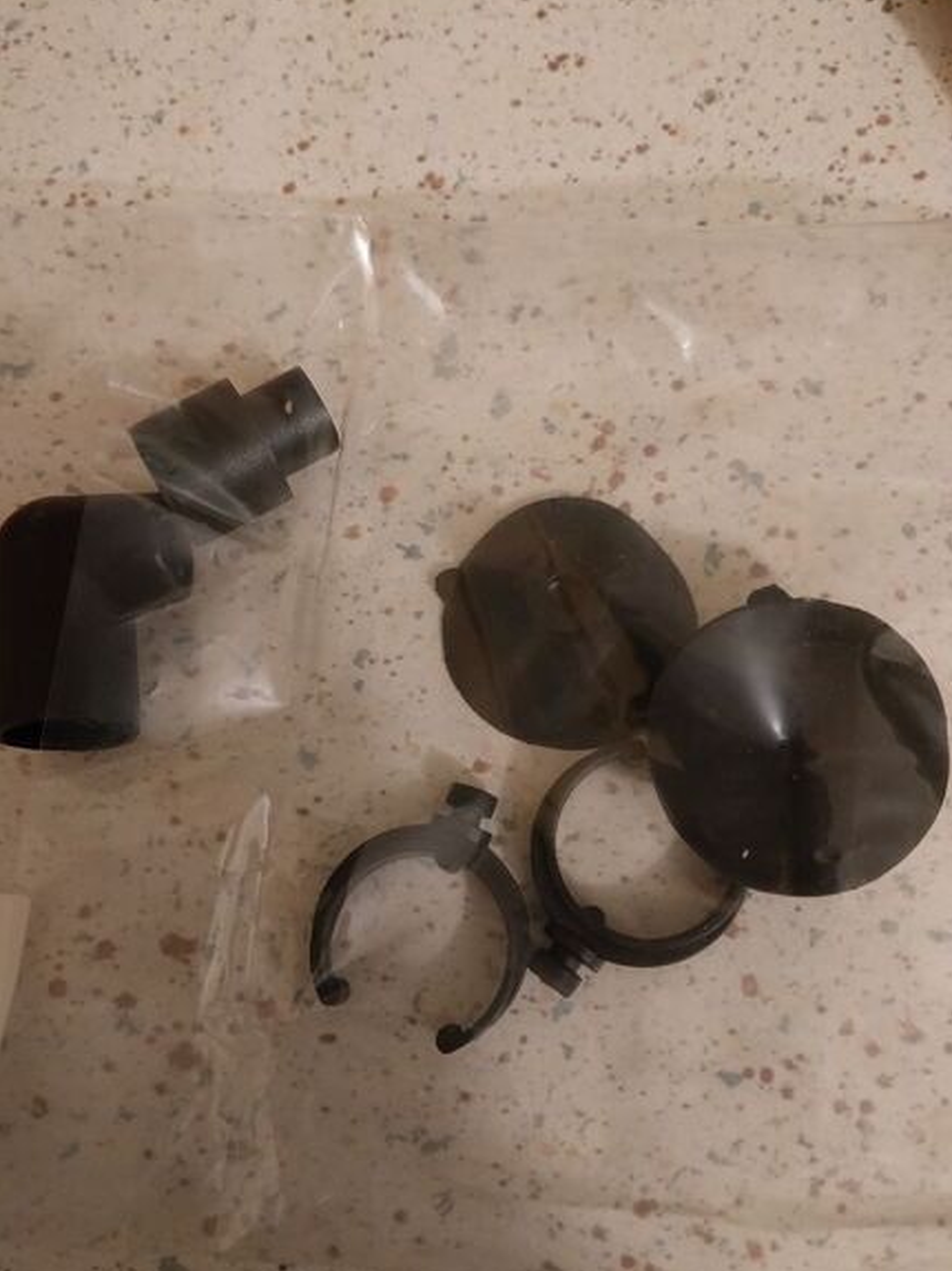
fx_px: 1064
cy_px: 647
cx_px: 491
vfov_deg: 61.7
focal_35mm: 29
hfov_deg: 48.2
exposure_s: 1/25
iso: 320
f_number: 1.8
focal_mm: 4
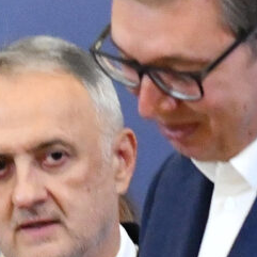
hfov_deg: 1.8
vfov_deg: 1.8
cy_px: 557
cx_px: -109
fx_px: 7963
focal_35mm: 948
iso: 4000
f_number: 5.6
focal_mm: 105
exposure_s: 1/250
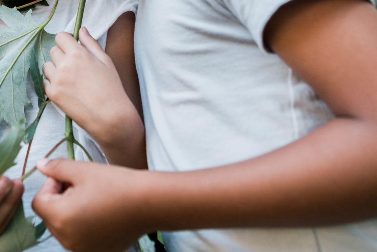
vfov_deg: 22.2
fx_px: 618
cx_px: 54
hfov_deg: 32.6
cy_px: 3
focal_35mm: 59
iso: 250
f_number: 3.2
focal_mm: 24
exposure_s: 1/125
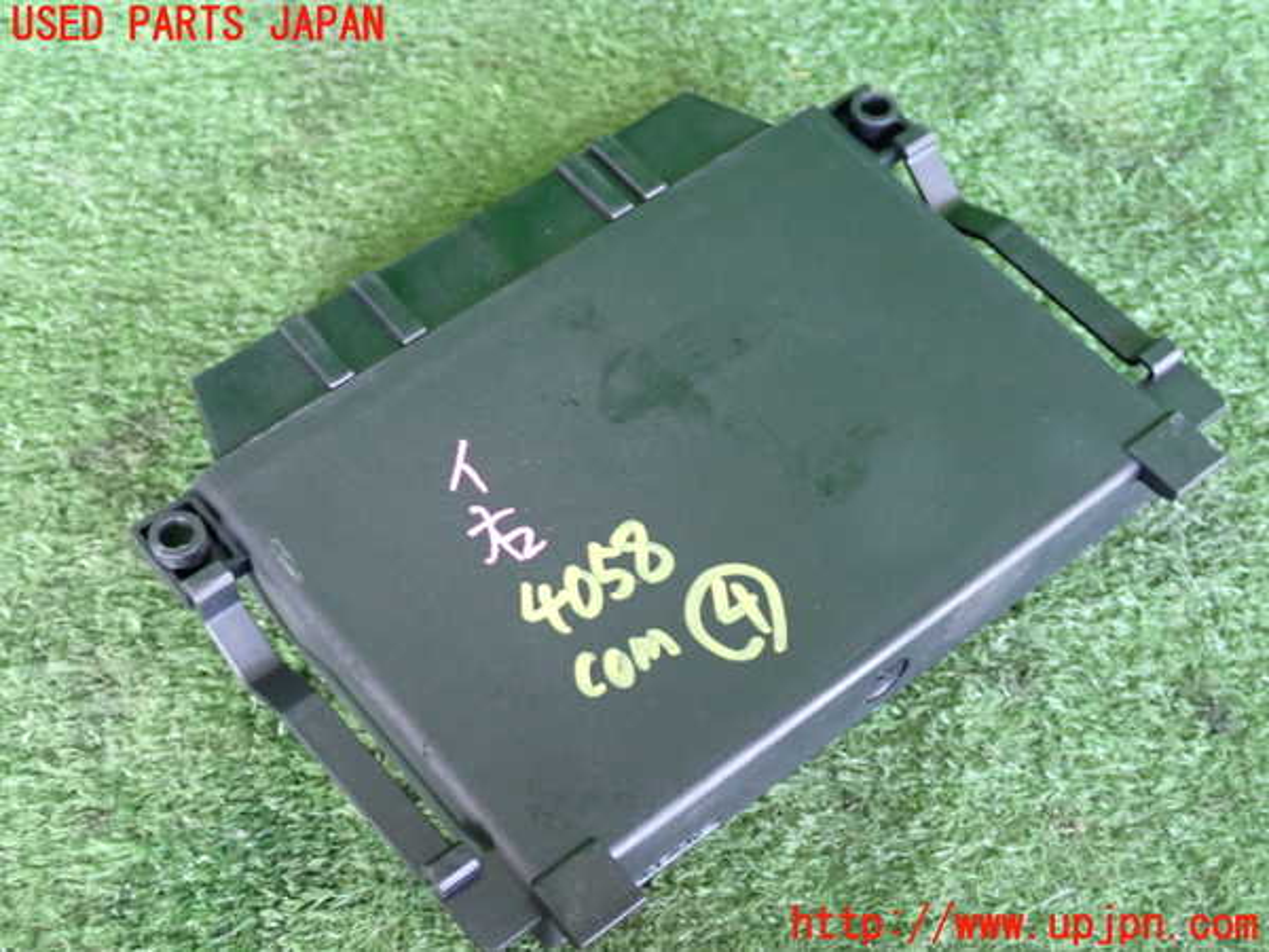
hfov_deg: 35.5
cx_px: 634
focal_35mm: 54
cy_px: 476
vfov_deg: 27.0
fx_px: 1980
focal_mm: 9.65
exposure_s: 1/25
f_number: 3.3
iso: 800
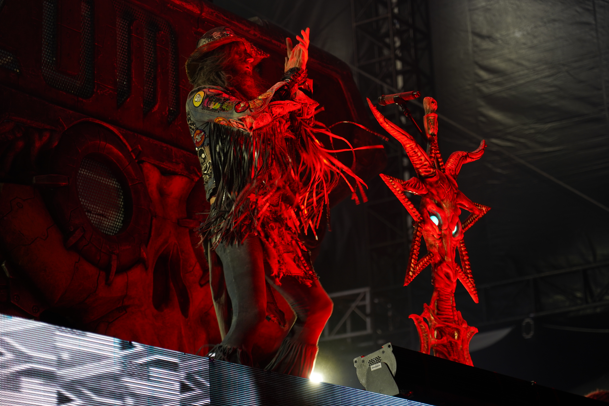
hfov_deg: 19.5
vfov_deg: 13.0
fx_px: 1776
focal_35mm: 105
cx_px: 304
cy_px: 203
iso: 400
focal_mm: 105
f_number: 4
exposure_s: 1/125
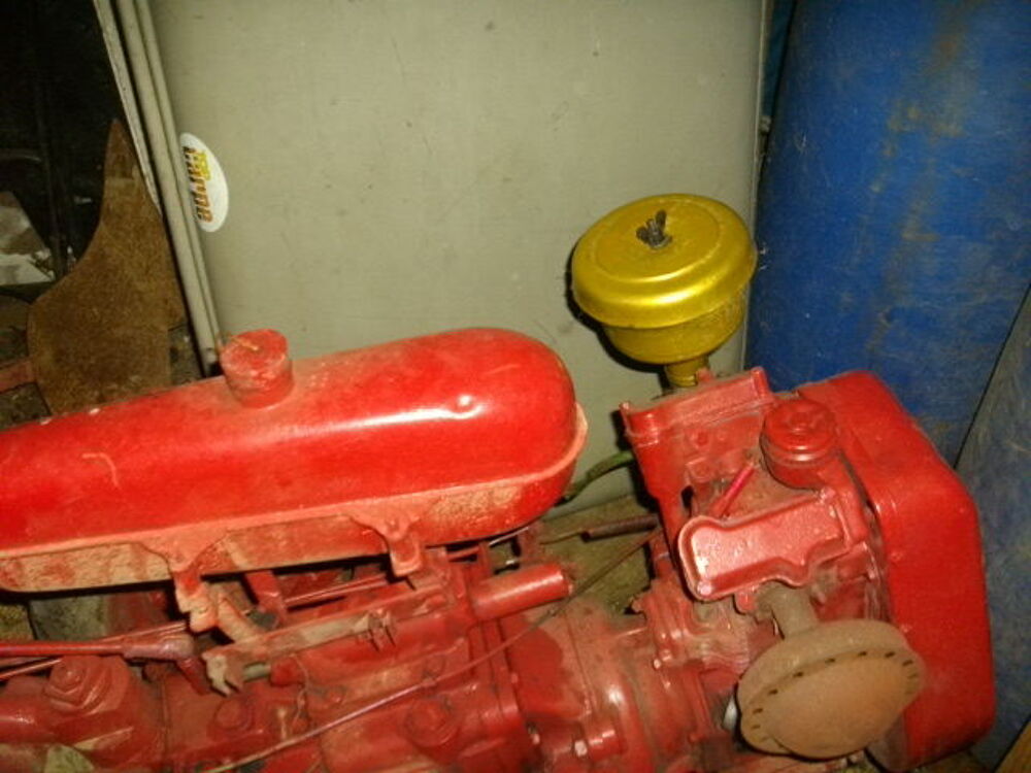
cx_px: 516
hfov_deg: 50.1
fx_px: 1102
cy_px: 386
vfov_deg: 38.7
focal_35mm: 37
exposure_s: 1/50
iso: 200
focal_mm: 6.2
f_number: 2.8
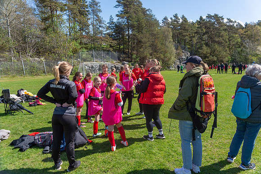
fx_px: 174
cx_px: 130
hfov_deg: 73.8
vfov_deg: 53.1
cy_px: 87
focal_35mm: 24
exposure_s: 1/500
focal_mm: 24
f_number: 5.6
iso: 100
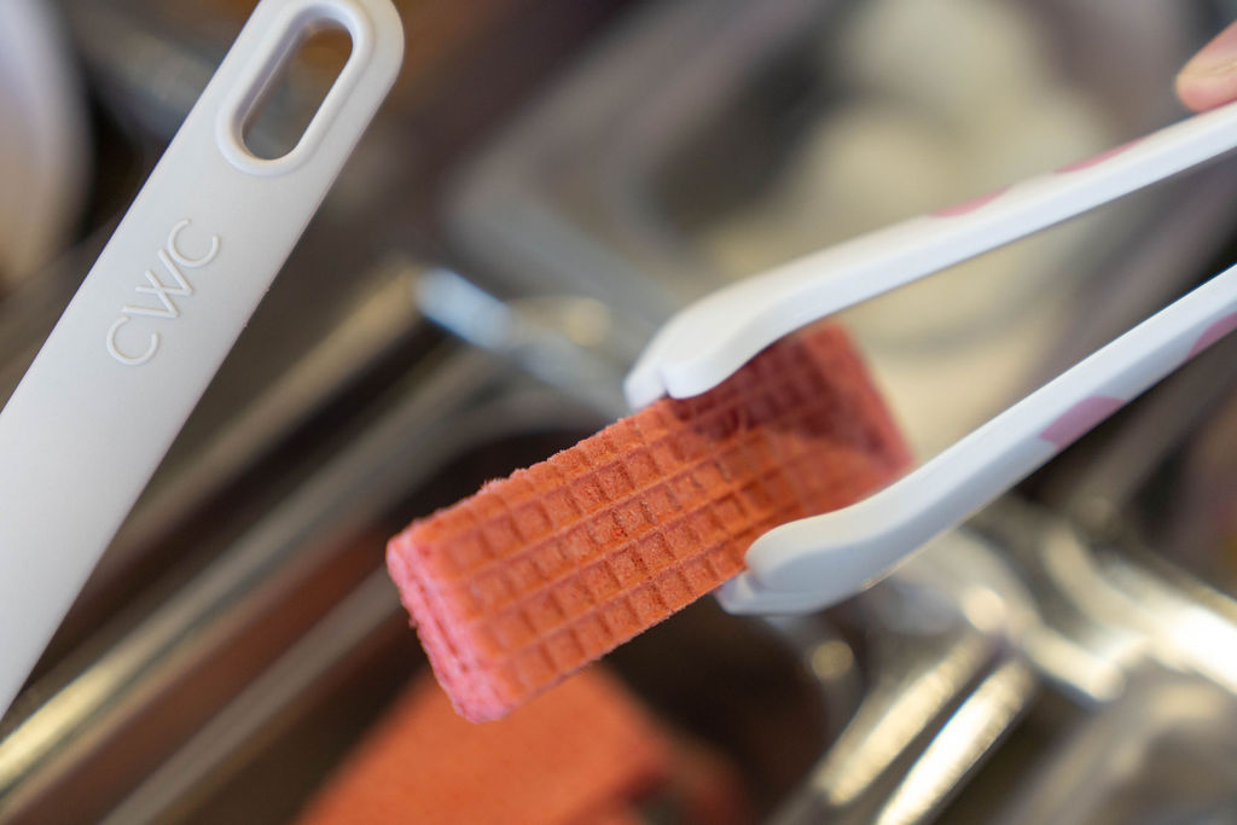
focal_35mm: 70
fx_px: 2405
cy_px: 412
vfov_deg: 19.5
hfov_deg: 28.8
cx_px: 618
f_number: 2.8
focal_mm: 70
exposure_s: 1/400
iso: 500
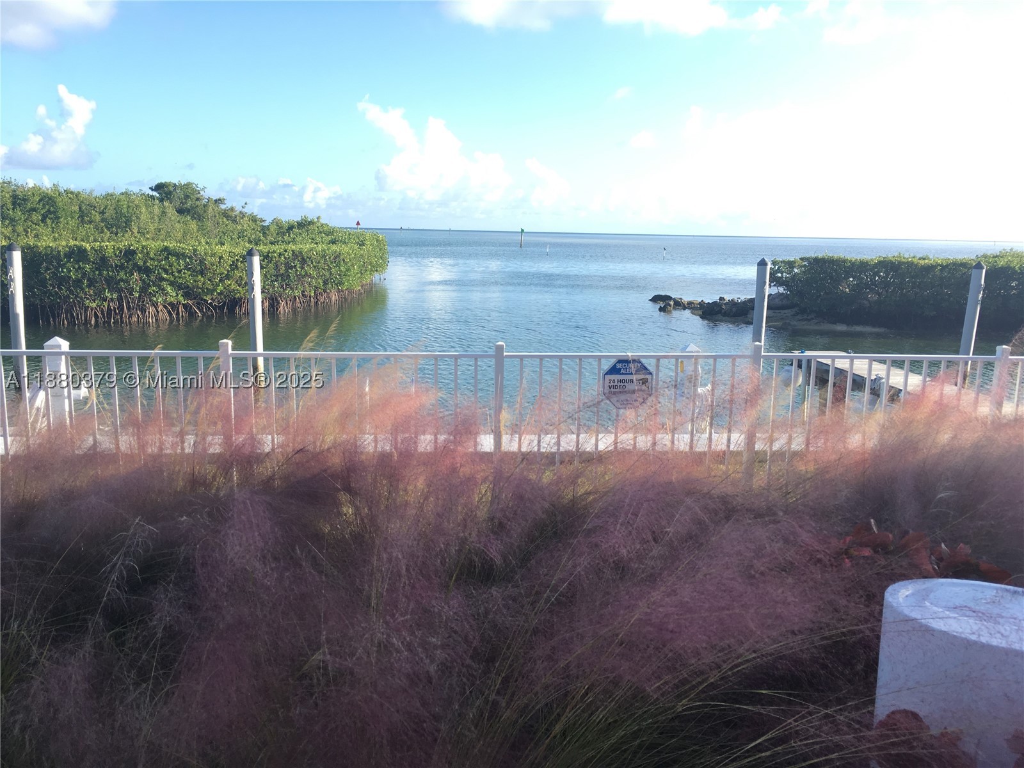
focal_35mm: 29
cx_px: 512
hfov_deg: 61.7
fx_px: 858
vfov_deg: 48.2
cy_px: 384
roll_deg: -1.1
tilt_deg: -10.1
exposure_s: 1/450
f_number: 2.2
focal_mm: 4.15
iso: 25
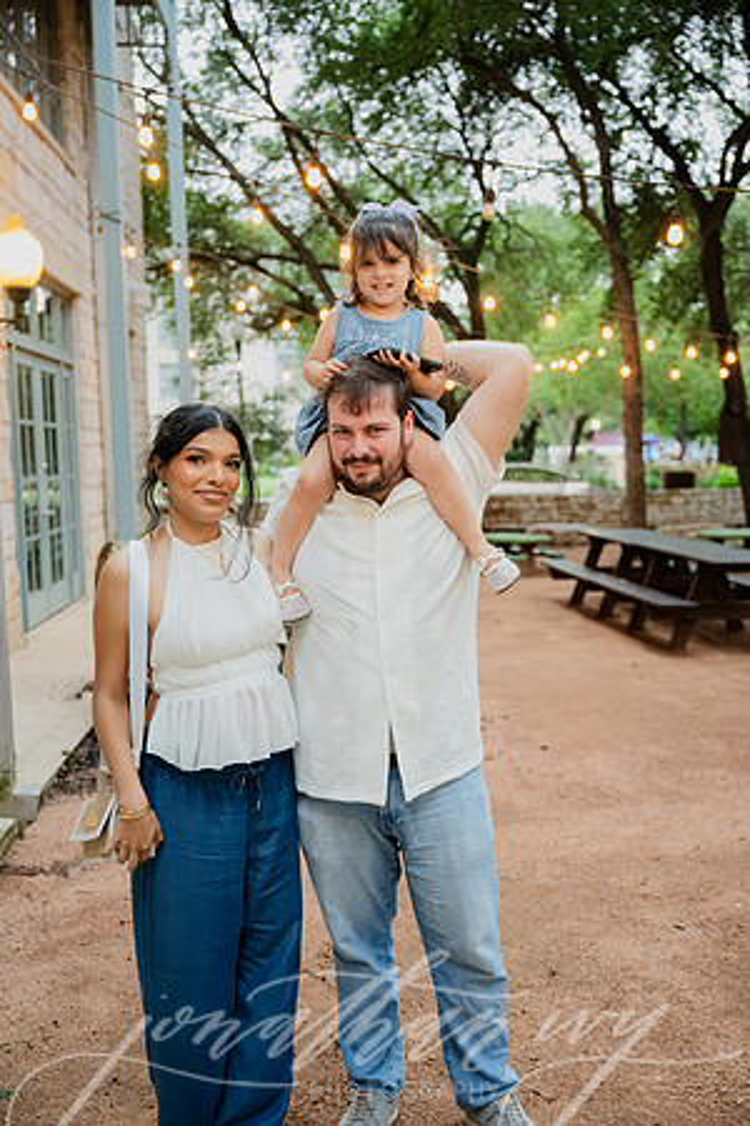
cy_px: 563
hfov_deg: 36.9
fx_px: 1125
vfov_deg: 53.1
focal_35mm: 36
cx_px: 375
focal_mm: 36
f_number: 2.8
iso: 4000
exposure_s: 1/250
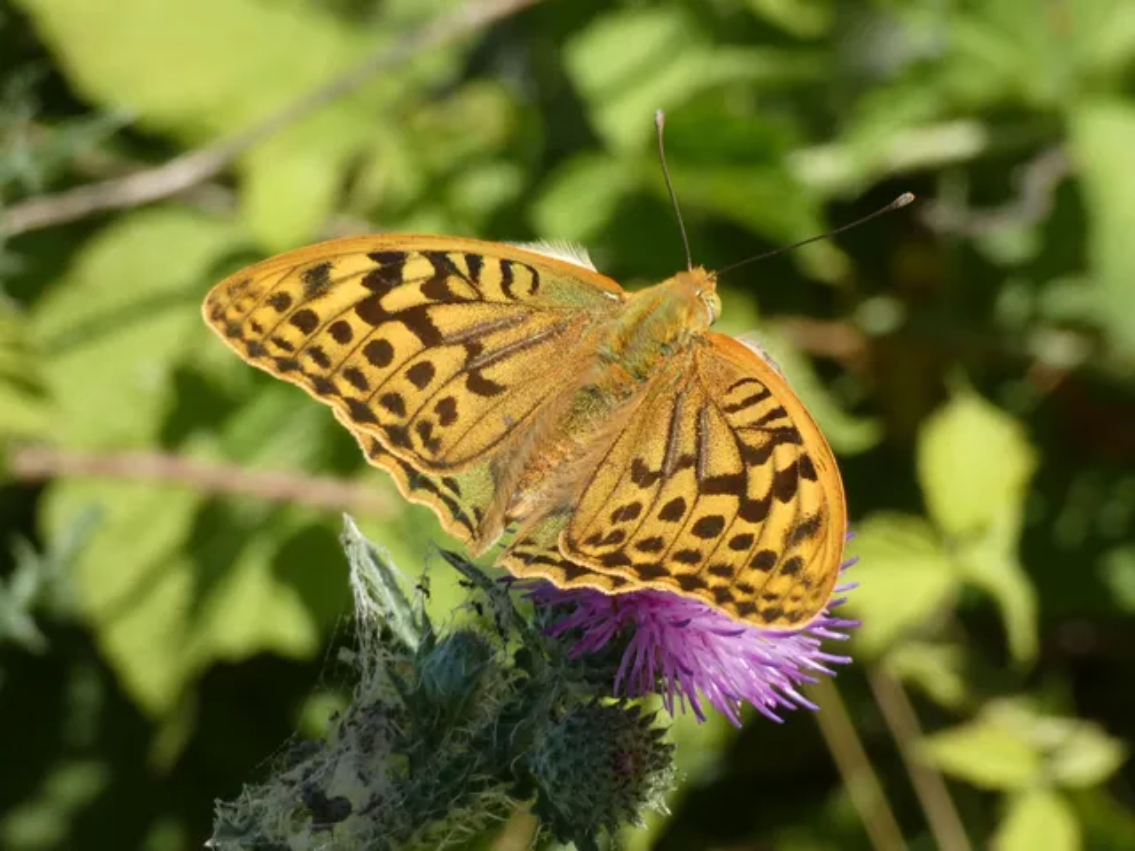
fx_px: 4918
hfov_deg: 13.2
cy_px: 426
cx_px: 568
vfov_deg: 9.9
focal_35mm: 150
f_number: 5.4
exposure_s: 1/250
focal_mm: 26.9
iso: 80
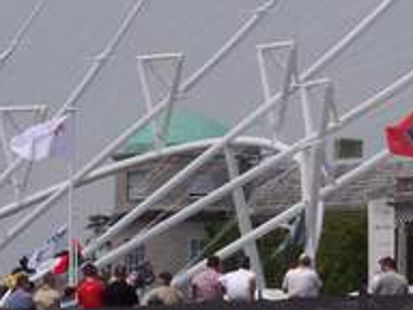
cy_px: 32
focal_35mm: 380
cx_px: 222
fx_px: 4534
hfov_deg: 5.2
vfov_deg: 3.9
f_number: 8
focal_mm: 24
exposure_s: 1/500
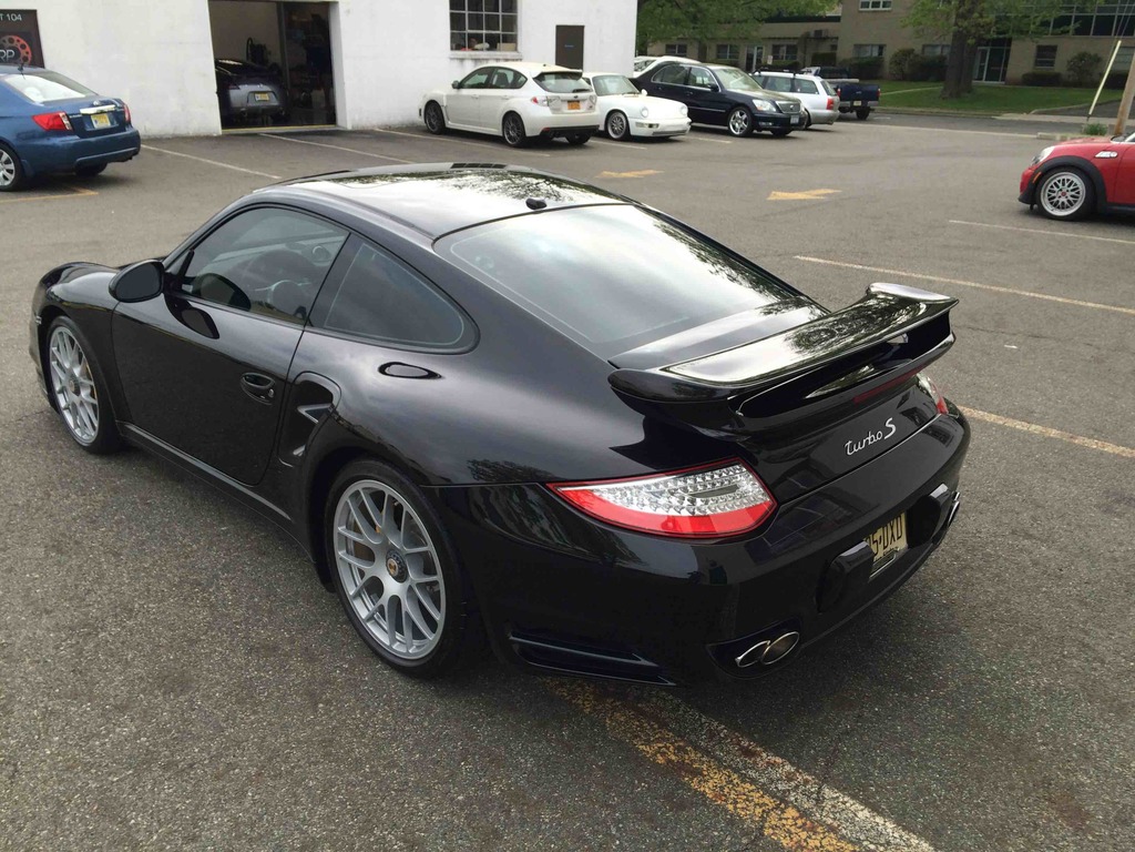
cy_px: 426
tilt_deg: -23.6
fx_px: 951
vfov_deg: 48.2
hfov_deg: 61.7
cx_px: 568
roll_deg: +0.5
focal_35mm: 29
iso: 32
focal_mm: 4.15
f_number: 2.2
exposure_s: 1/733
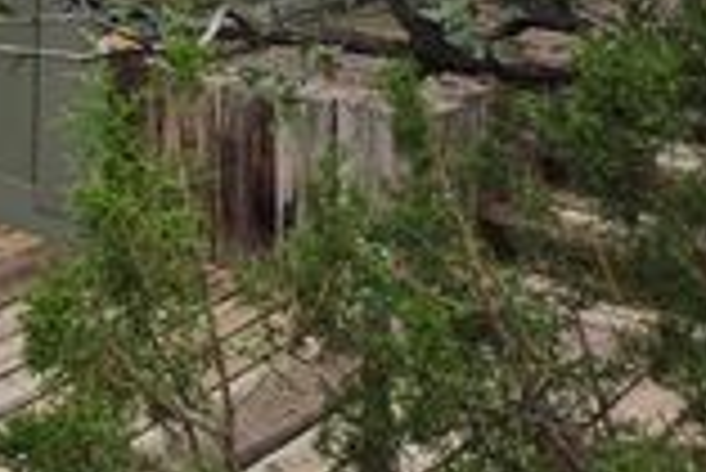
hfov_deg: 22.0
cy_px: -263
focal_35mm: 76
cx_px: -355
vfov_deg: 16.2
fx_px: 1492
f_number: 1.8
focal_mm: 5.4
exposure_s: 1/1957
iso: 25
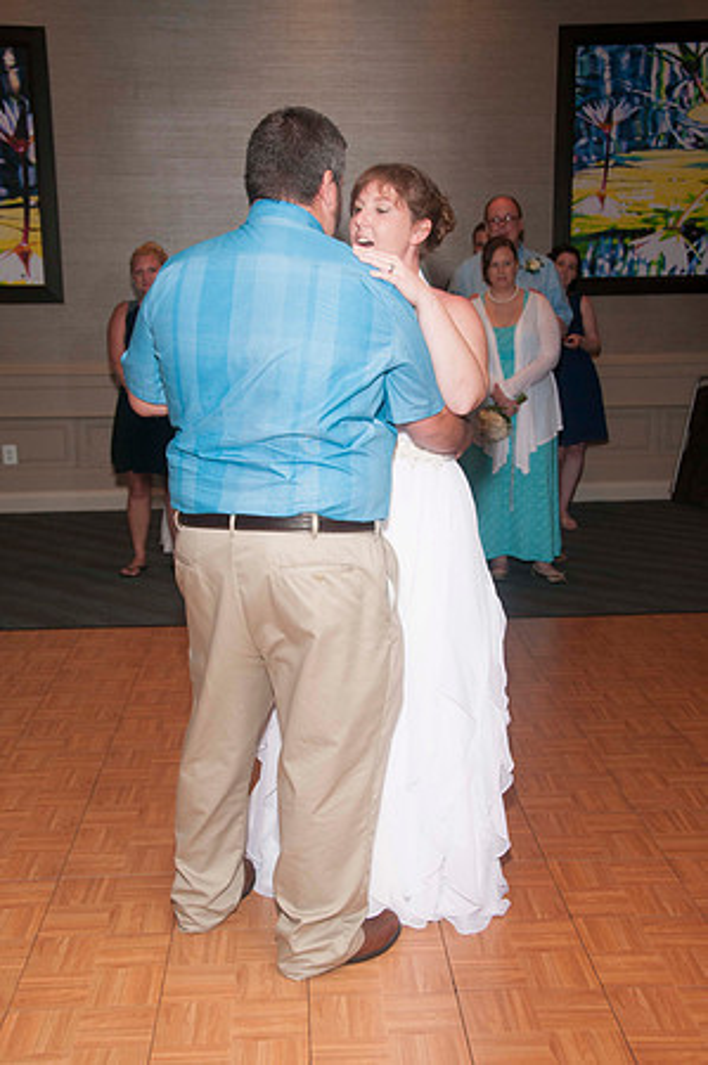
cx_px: 354
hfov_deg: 30.8
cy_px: 532
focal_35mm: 44
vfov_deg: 45.0
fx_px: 1286
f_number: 5.6
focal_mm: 29
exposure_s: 1/60
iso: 400
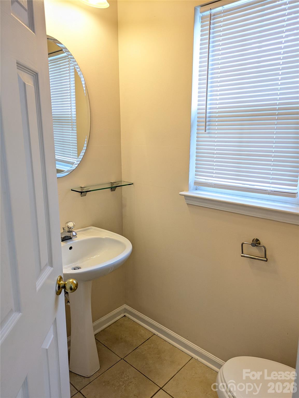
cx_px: 150
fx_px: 288
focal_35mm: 25
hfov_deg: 54.9
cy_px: 199
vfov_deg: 69.4
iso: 146
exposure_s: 1/120
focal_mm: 5.43
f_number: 1.89
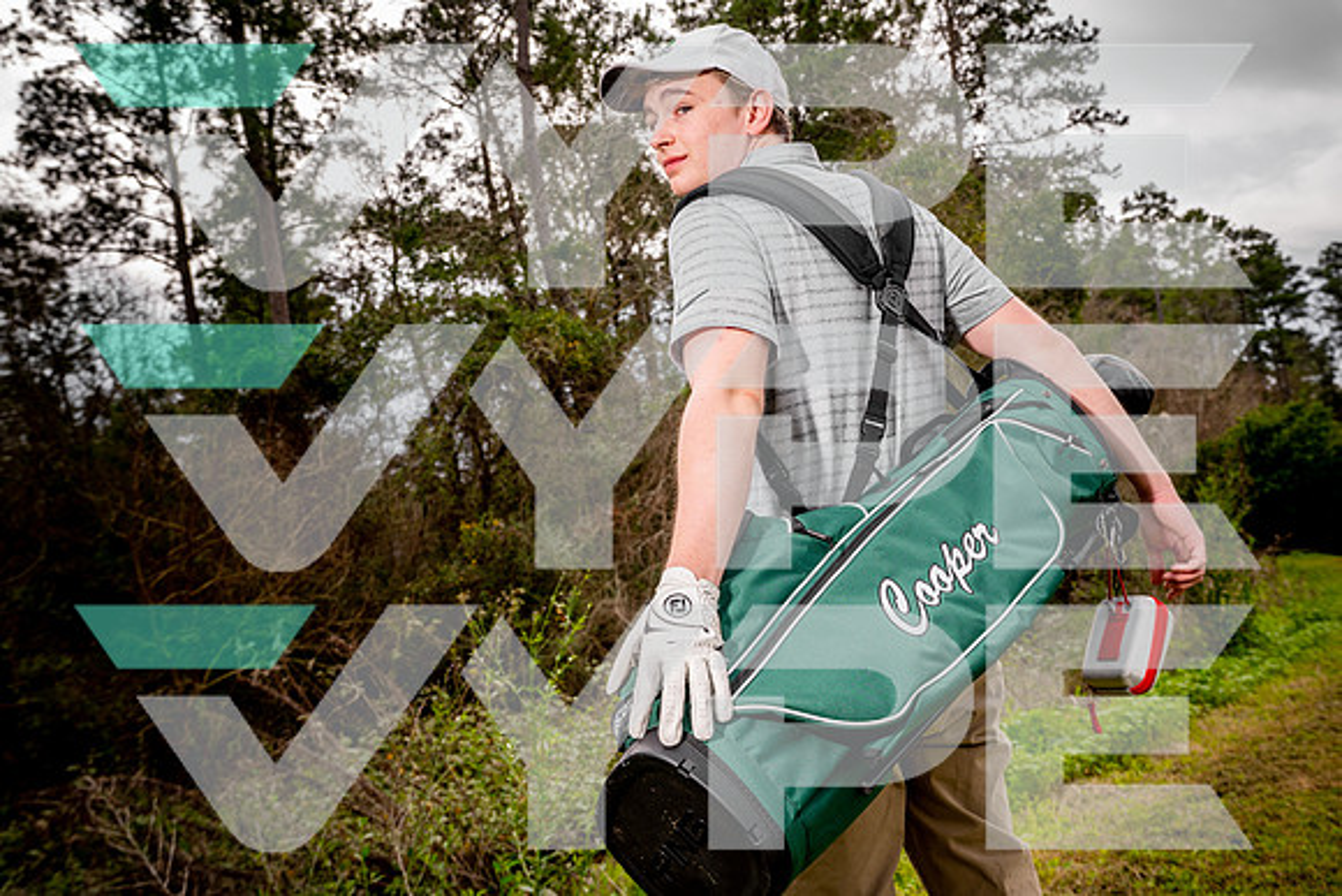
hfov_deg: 51.9
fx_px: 1380
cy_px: 448
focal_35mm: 37
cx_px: 671
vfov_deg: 36.0
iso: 100
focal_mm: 37
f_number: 8
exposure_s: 1/125
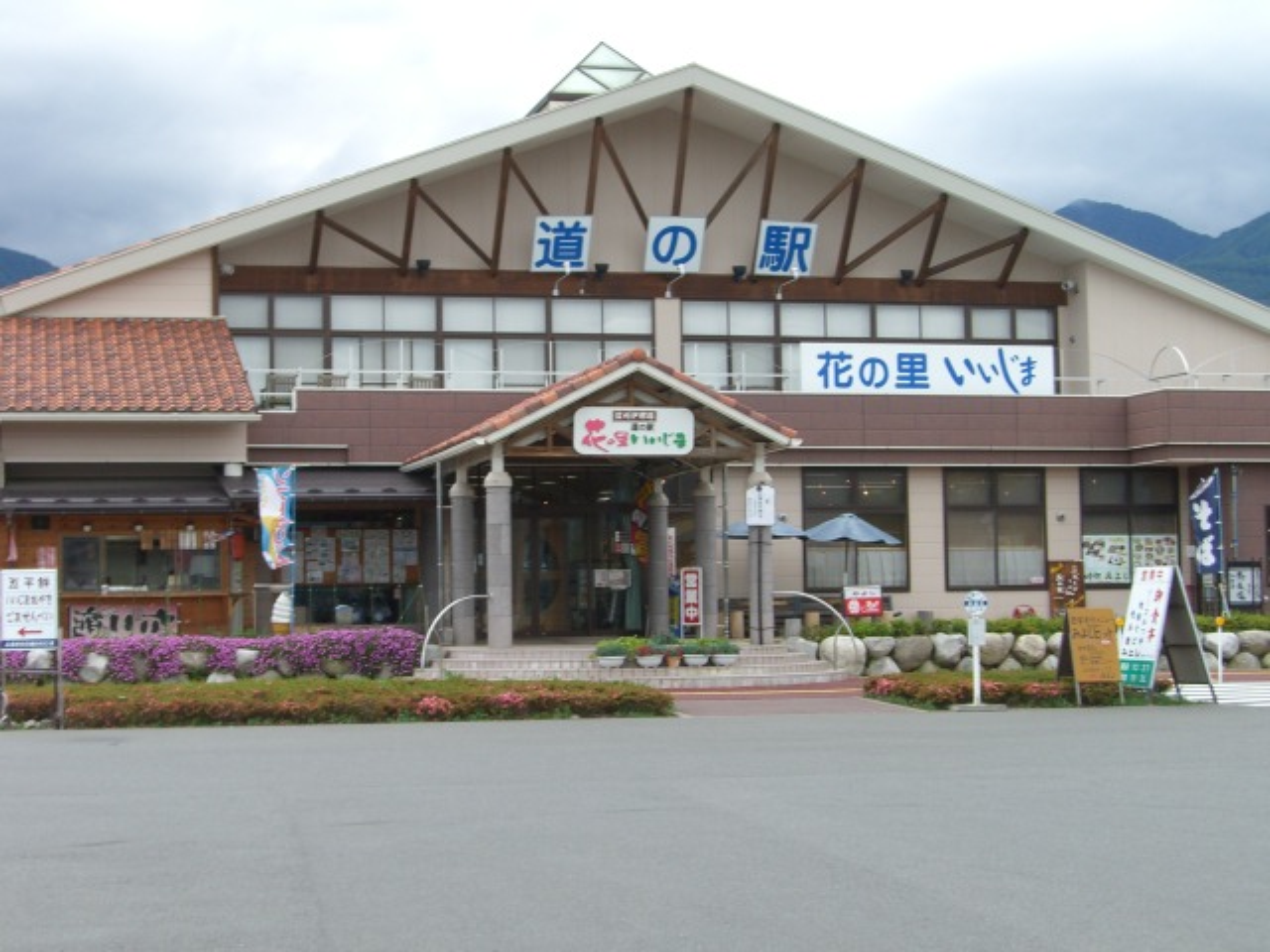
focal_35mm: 66
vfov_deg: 22.3
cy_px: 476
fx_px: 2421
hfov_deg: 29.4
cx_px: 635
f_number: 5.8
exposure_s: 1/200
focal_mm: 10.7
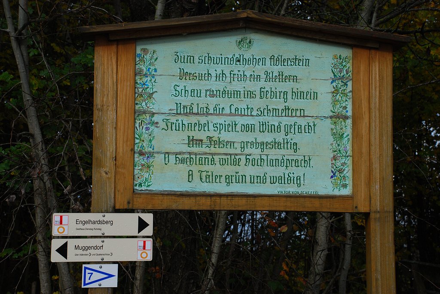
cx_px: 220
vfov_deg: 19.0
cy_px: 147
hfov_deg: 28.0
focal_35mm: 72
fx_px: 881
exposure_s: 1/400
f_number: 10
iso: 200
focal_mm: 48
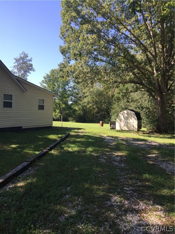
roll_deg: -2.3
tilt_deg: +1.6
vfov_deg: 61.7
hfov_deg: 48.2
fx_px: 195
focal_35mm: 29
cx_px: 88
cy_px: 117
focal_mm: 4.15
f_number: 2.2
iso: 32
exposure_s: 1/590
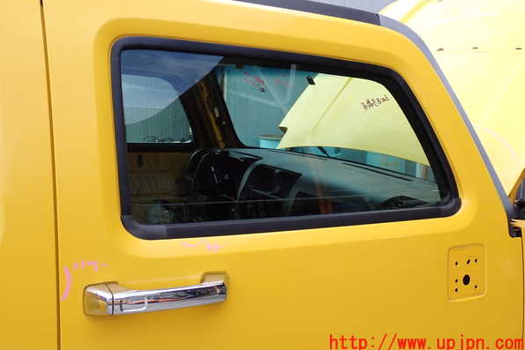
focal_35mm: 43
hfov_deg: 45.4
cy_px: 156
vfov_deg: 31.2
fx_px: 627
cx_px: 264
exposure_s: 1/200
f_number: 4
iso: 100
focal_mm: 7.31
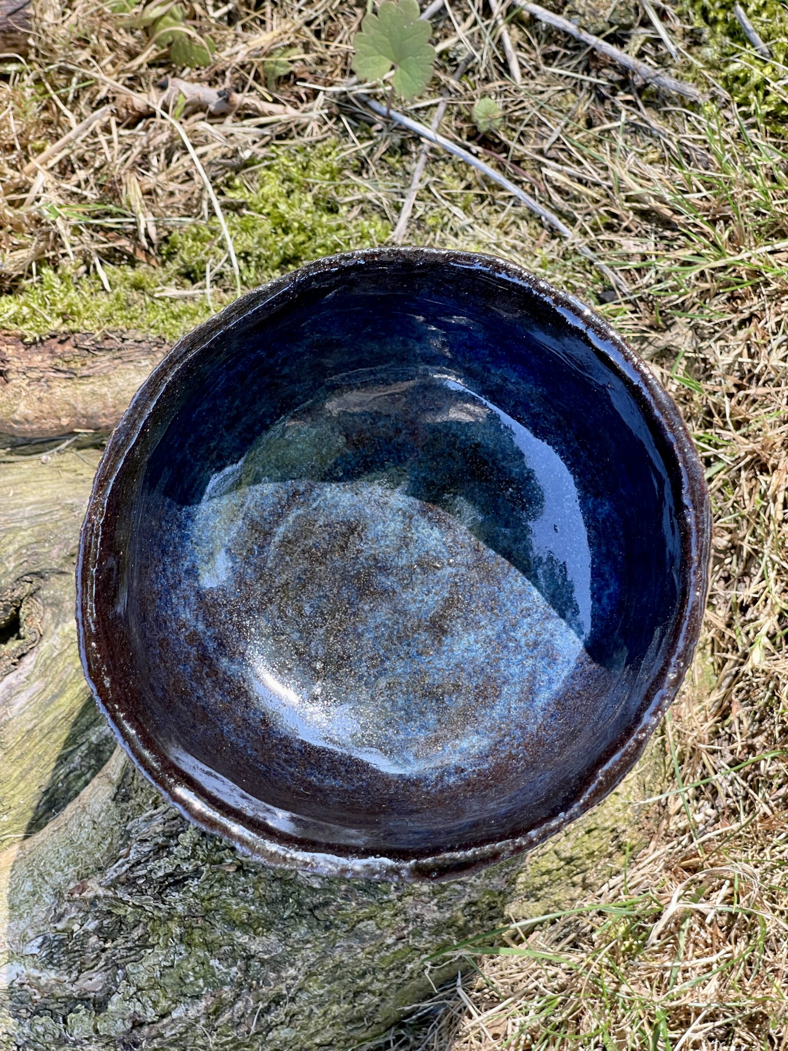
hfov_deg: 22.9
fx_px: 1943
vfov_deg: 30.3
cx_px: 394
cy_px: 526
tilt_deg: -83.0
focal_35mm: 64
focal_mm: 7.5
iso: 40
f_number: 2.2
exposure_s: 1/99
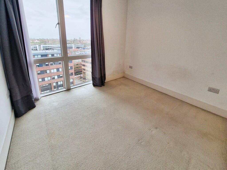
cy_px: 85
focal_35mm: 13
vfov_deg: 89.9
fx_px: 85
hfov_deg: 106.2
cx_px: 114
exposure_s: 1/379
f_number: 2.2
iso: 50
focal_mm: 2.2
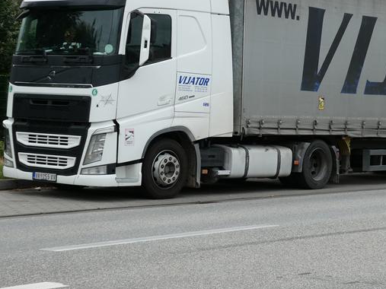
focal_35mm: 90
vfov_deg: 16.3
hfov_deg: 21.6
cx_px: 280
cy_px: 77
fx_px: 1003
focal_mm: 10.3
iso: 80
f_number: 4.2
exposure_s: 1/250
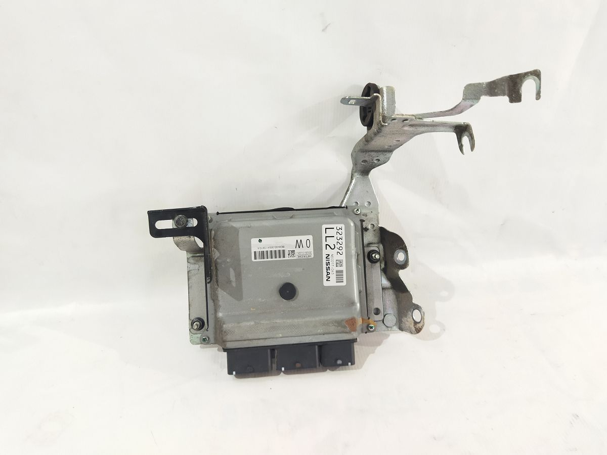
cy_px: 228
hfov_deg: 65.3
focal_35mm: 27
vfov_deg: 51.4
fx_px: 473
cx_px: 304
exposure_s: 1/50
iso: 294
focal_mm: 4.71
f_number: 1.79
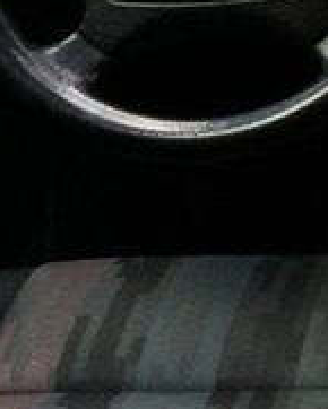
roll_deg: +0.6
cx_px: 651
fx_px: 1249
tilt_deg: -19.6
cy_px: -64
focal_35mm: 103
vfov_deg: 17.8
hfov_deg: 13.0
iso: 200
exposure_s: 1/33
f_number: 2.2
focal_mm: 4.15
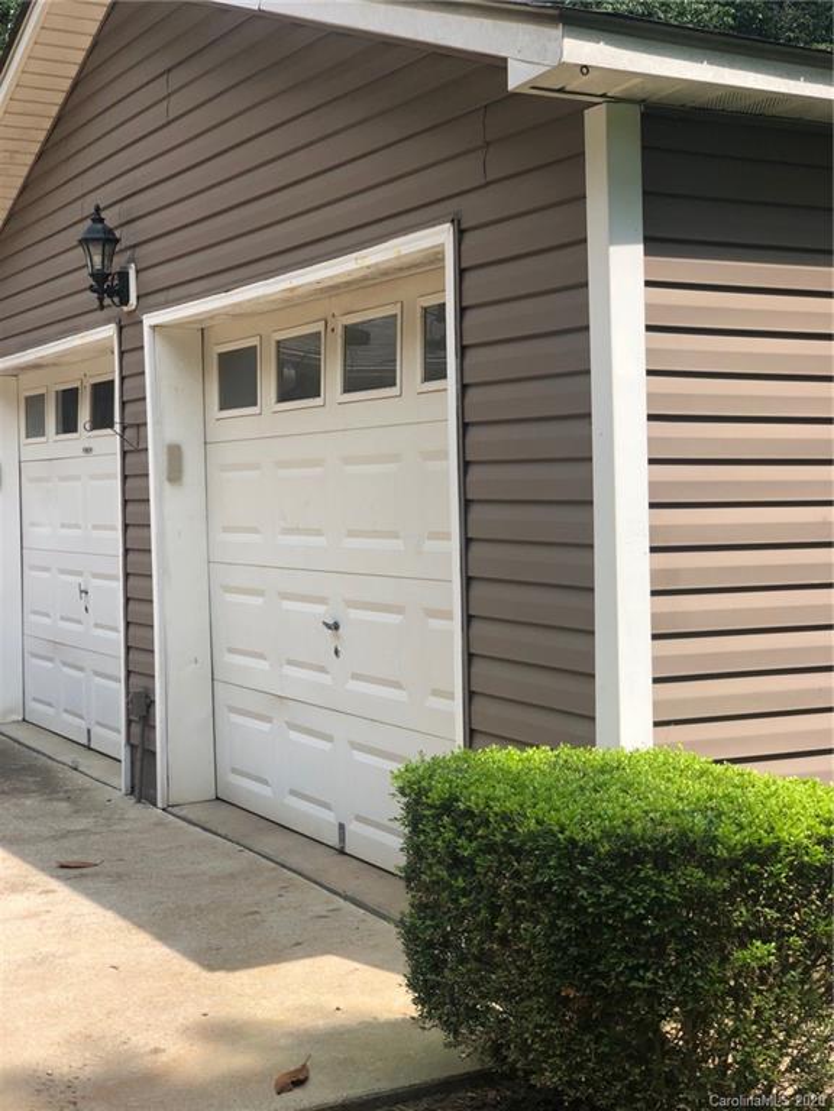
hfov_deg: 28.0
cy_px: 556
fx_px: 1670
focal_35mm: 52
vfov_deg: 36.8
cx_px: 417
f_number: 2.4
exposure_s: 1/457
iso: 16
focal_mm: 6
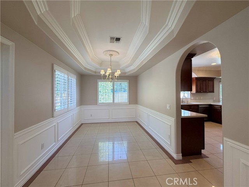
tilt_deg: +0.2
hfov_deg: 102.1
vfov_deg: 85.7
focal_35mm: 14
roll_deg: +0.2
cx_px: 124
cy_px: 94
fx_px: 101
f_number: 2.2
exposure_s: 1/120
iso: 200
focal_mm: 2.22
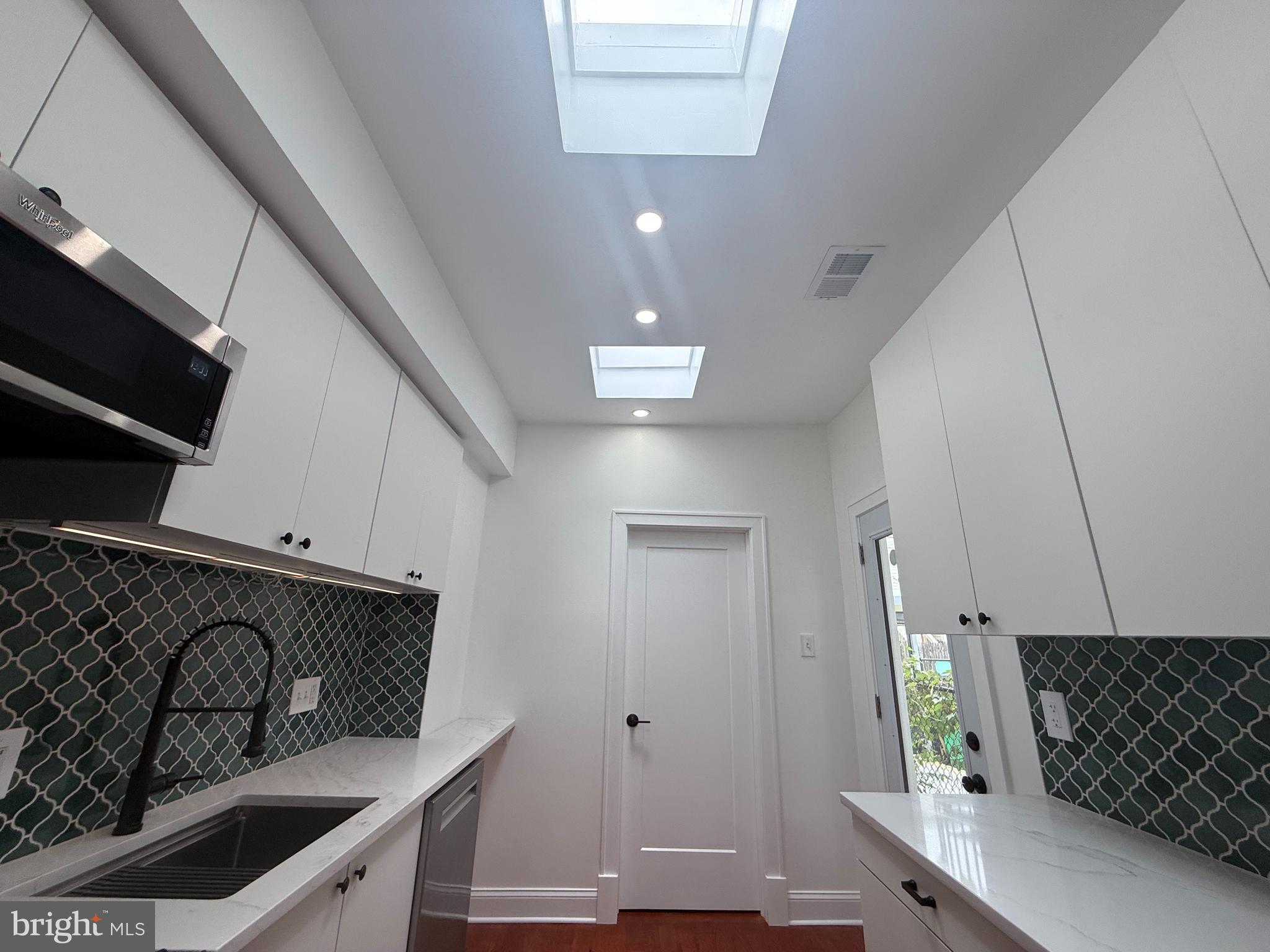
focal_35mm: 14
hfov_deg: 102.1
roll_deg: -1.6
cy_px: 476
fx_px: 514
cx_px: 635
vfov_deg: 85.7
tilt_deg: +17.5
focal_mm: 2.22
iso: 64
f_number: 2.2
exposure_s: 1/254
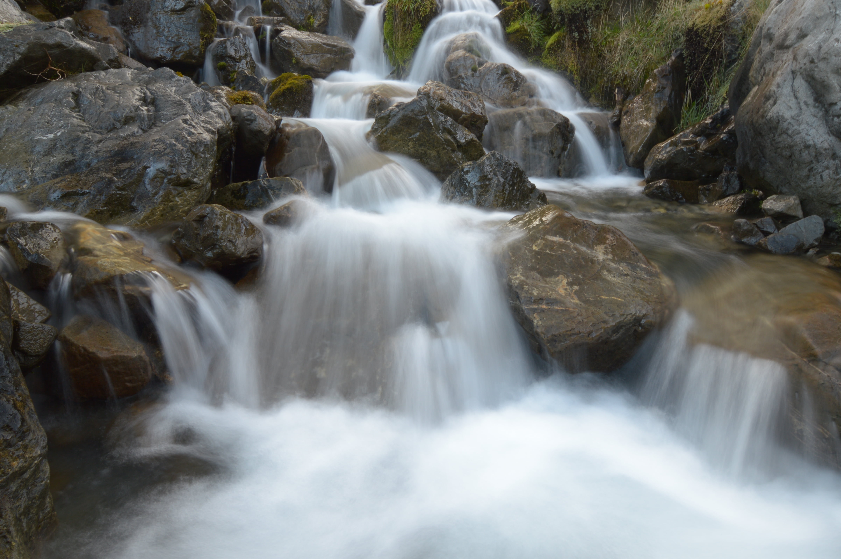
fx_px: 481
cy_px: 229
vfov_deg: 59.9
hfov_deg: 82.3
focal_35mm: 21
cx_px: 423
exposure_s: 1/1.3
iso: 100
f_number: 14
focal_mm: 11
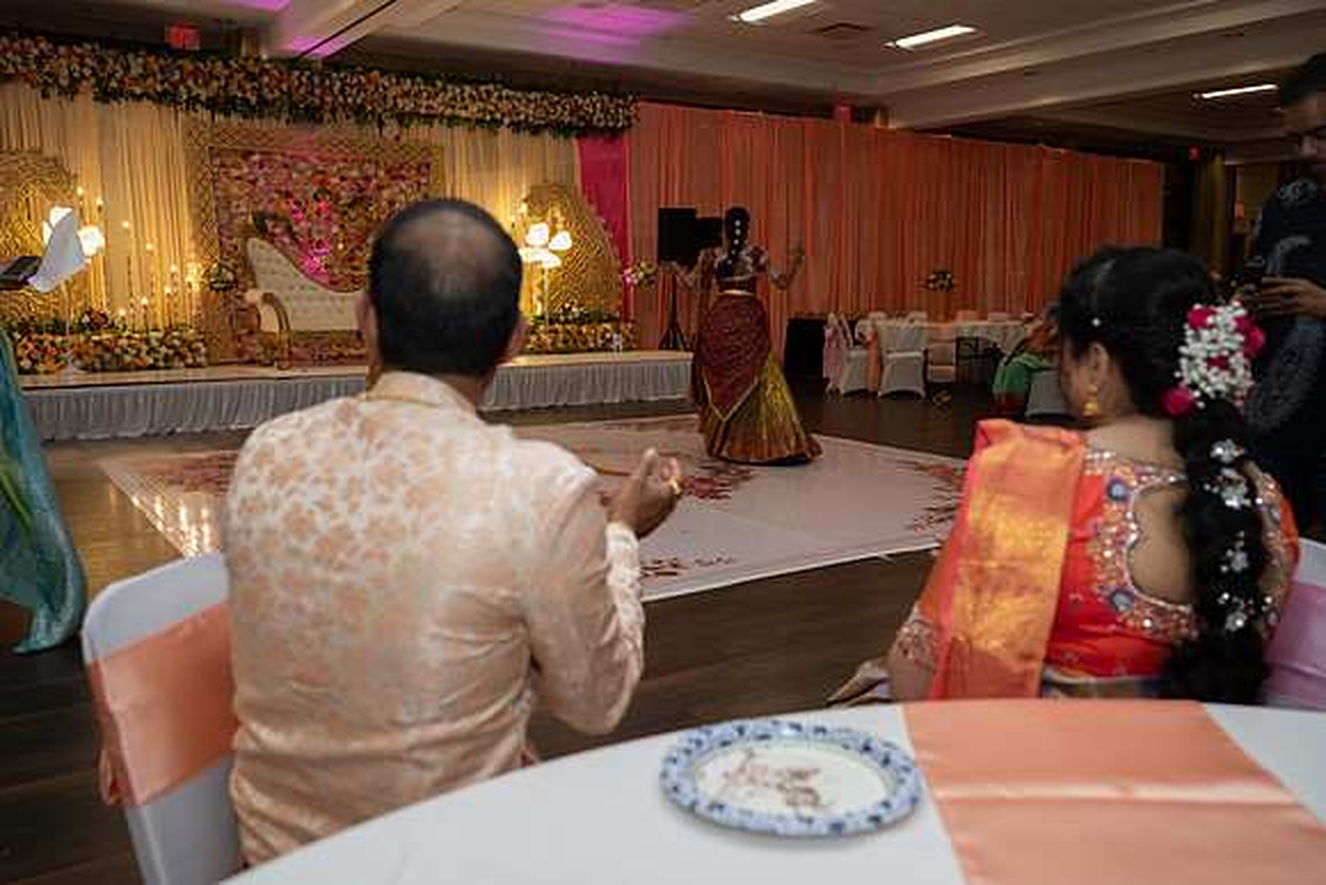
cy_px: 442
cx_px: 663
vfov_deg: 42.9
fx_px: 1126
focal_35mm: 31
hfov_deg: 61.0
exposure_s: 1/160
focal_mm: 29
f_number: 4
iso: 1250
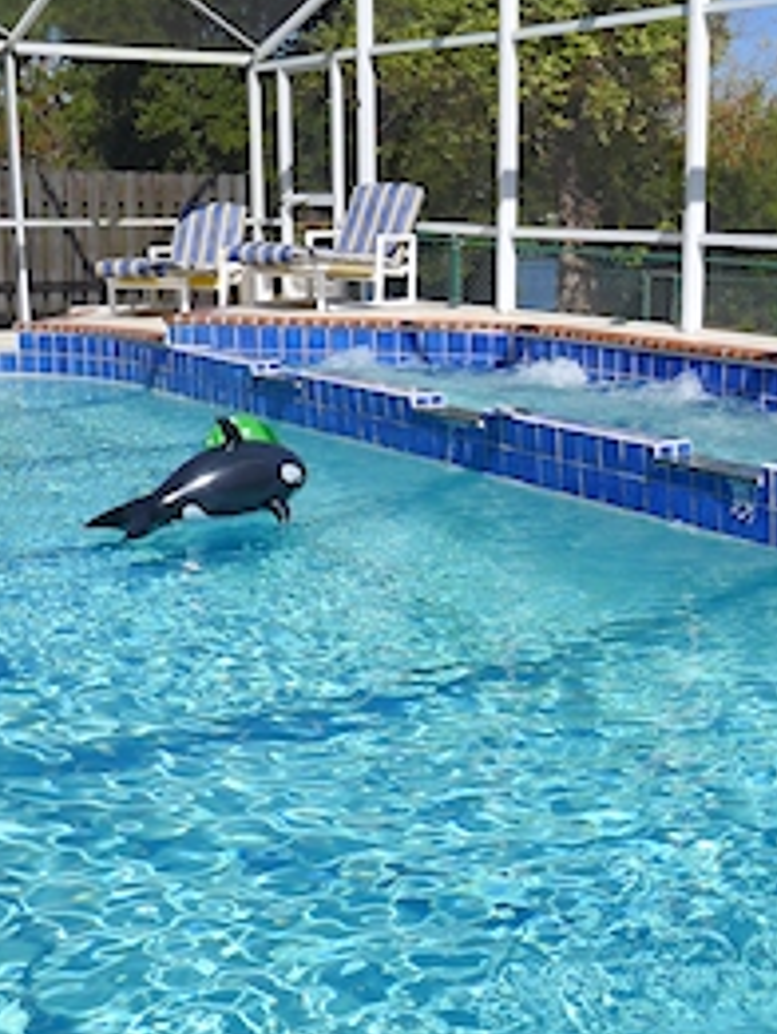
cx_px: 610
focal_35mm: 53
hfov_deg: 27.1
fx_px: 1585
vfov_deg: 36.1
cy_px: 563
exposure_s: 1/800
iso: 80
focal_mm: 5.1
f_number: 4
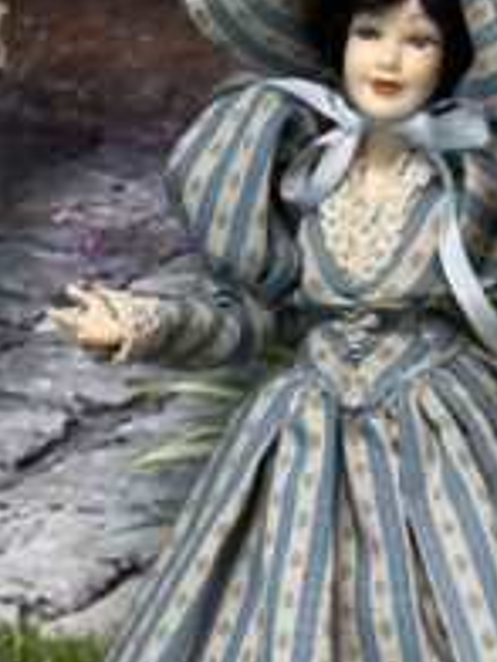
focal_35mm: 98
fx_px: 1876
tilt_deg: -17.4
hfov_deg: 14.9
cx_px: 17
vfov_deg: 20.0
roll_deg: -0.5
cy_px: 446
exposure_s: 1/196
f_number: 1.78
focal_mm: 6.86
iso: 50
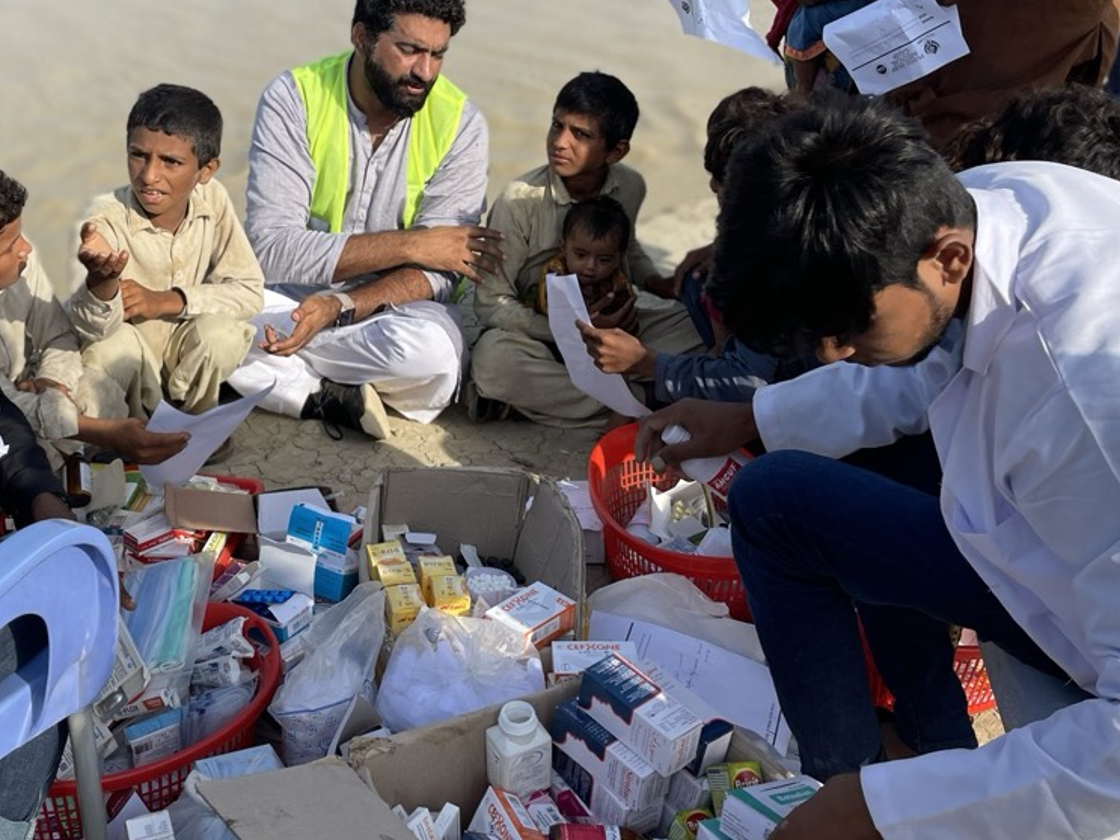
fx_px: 1359
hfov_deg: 44.2
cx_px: 380
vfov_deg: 33.9
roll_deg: +0.0
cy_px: 258
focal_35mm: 42
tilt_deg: -20.9
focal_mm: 5.1
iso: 50
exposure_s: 1/4049
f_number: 1.6
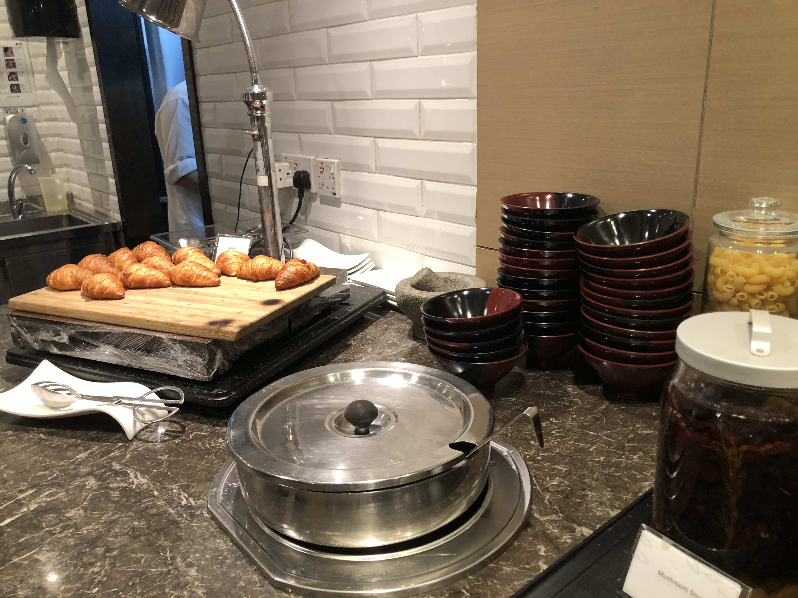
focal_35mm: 28
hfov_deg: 63.4
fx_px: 645
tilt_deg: -19.5
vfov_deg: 49.7
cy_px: 299
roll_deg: +1.7
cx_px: 399
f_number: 1.8
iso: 40
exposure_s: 1/17
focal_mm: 3.99
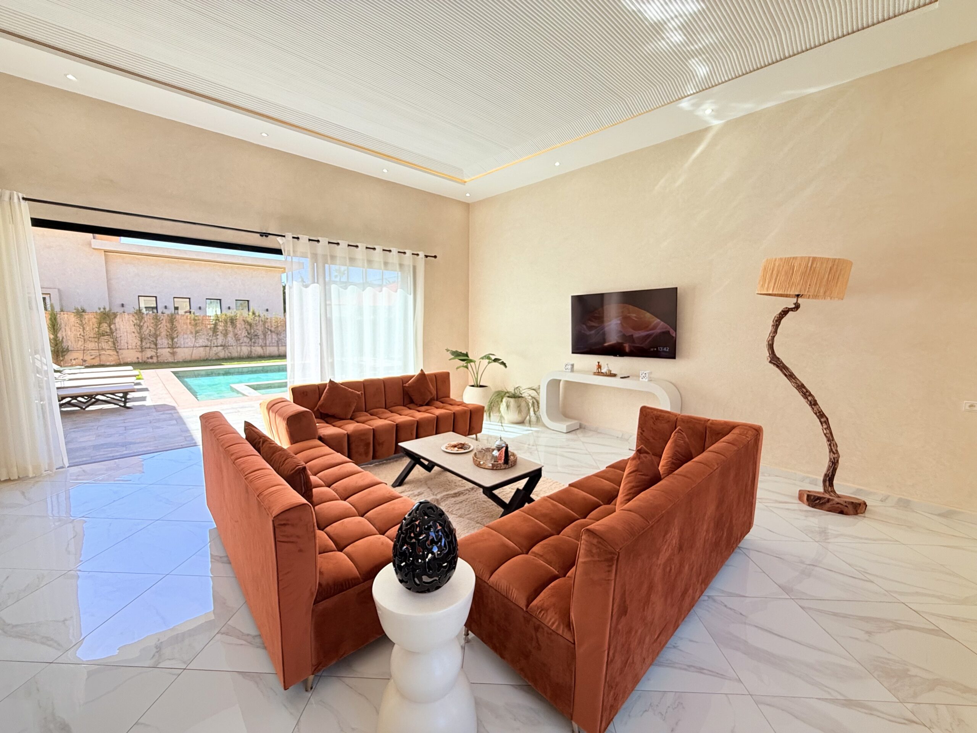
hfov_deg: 102.1
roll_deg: -1.4
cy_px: 366
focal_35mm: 14
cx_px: 488
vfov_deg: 85.7
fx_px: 395
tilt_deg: -6.7
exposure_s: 1/289
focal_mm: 2.22
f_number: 2.2
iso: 64
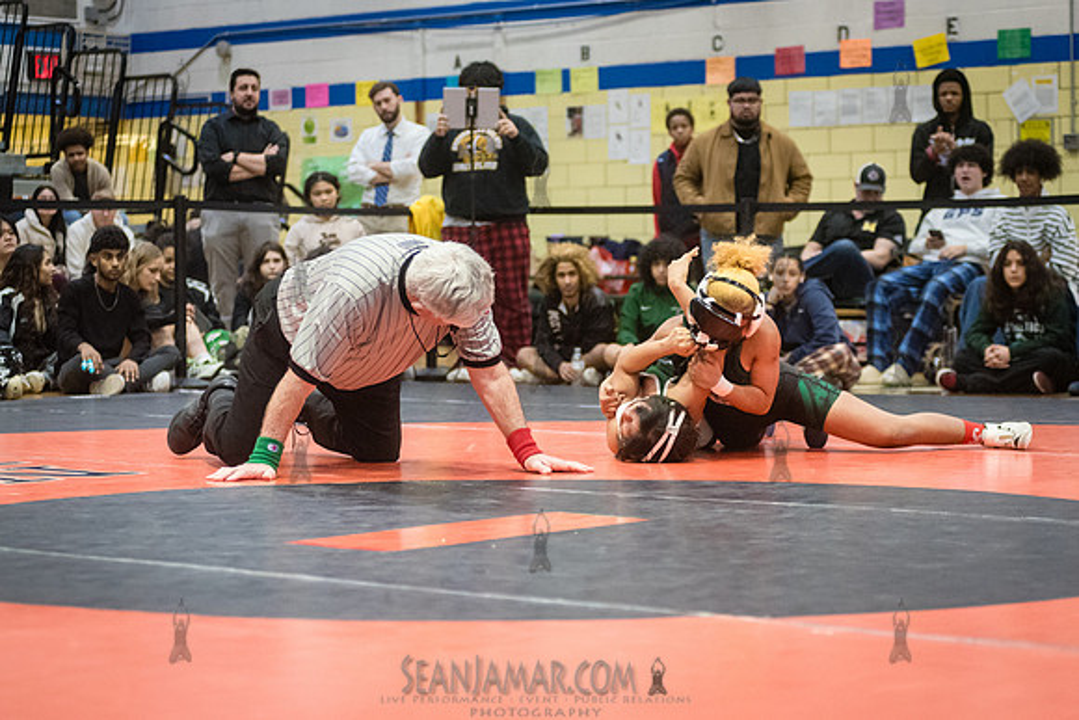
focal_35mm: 87
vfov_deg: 15.8
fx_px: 2598
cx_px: 565
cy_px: 375
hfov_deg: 23.5
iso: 8000
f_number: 3.2
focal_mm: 80
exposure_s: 1/500
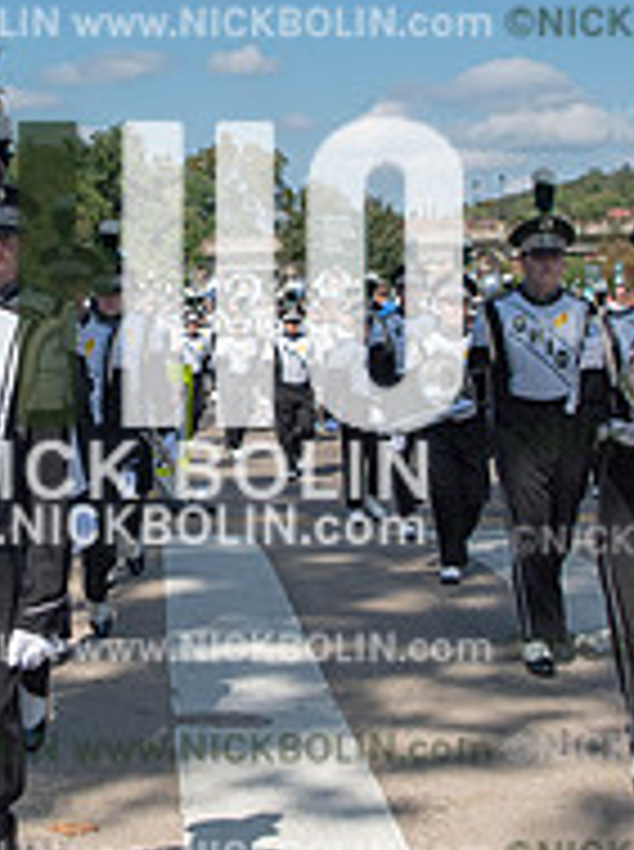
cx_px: 144
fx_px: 1740
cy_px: 335
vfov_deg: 27.4
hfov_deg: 20.5
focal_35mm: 71
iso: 400
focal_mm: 24
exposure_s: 1/4000
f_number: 5
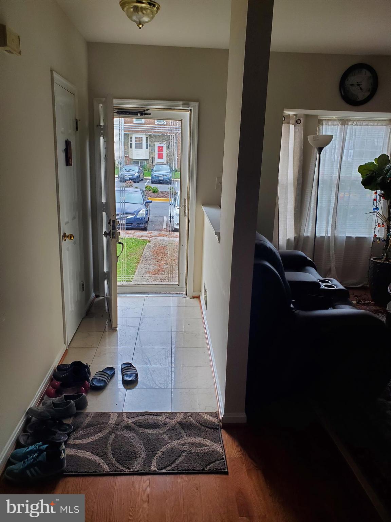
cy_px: 261
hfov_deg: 53.1
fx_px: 392
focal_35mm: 26
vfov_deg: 67.3
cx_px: 196
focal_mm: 4.3
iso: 80
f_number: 2.4
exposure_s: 1/120
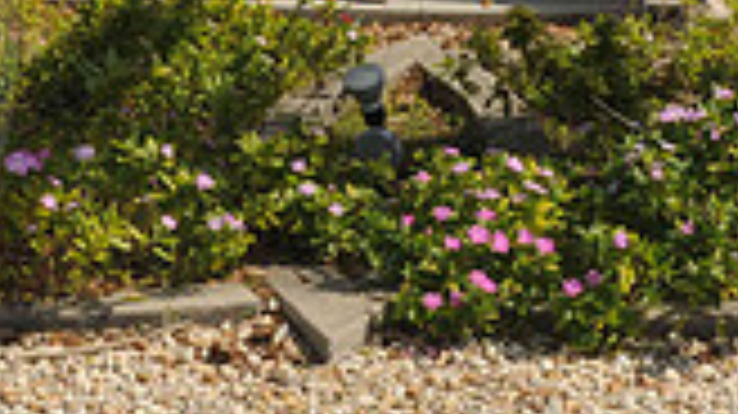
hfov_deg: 13.9
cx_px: 369
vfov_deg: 7.5
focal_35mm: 155
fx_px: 3031
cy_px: -416
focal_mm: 28
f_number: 10
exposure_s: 1/160
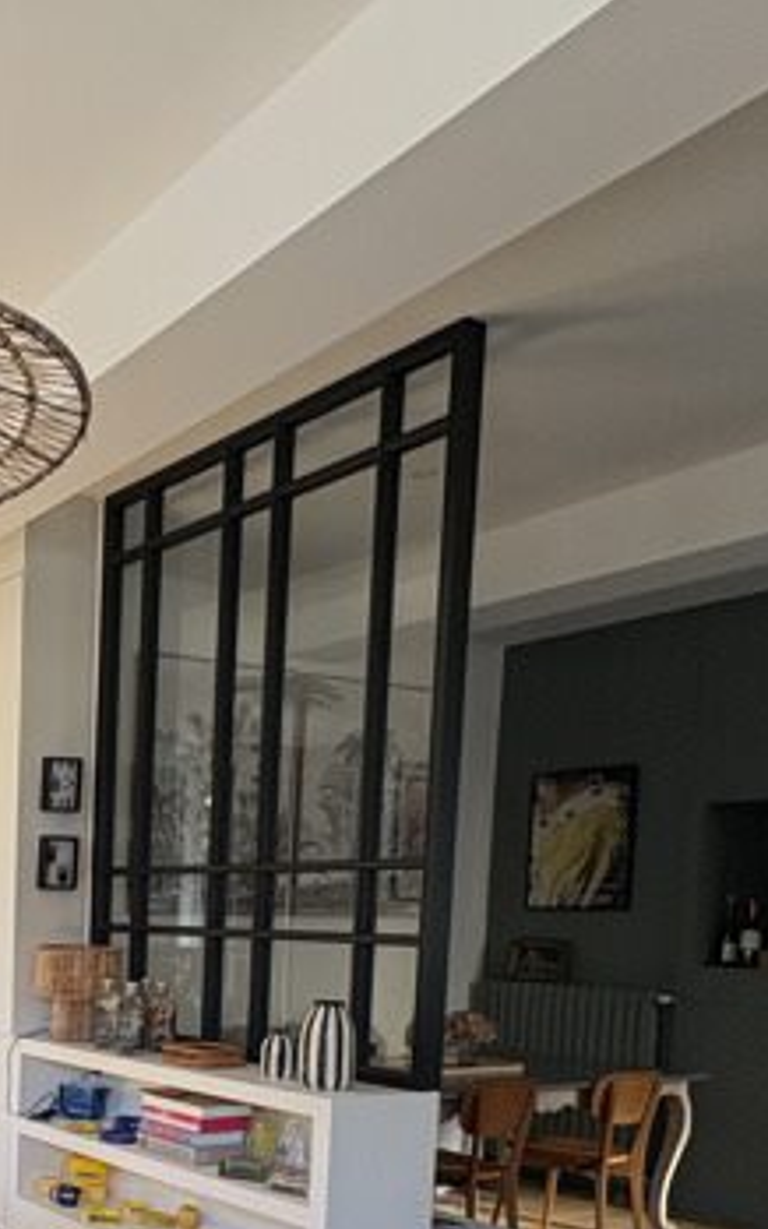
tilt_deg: -3.4
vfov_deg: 52.7
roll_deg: -1.0
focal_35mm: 34
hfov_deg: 30.9
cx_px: -176
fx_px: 1139
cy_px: 997
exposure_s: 1/99
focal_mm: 2.22
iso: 100
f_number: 2.2
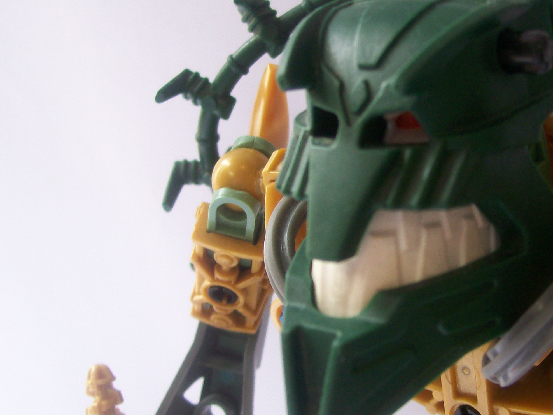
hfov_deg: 33.9
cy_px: 215
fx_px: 895
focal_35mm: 56
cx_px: 388
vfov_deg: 26.1
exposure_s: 1/32
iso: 91
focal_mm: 6
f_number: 2.7
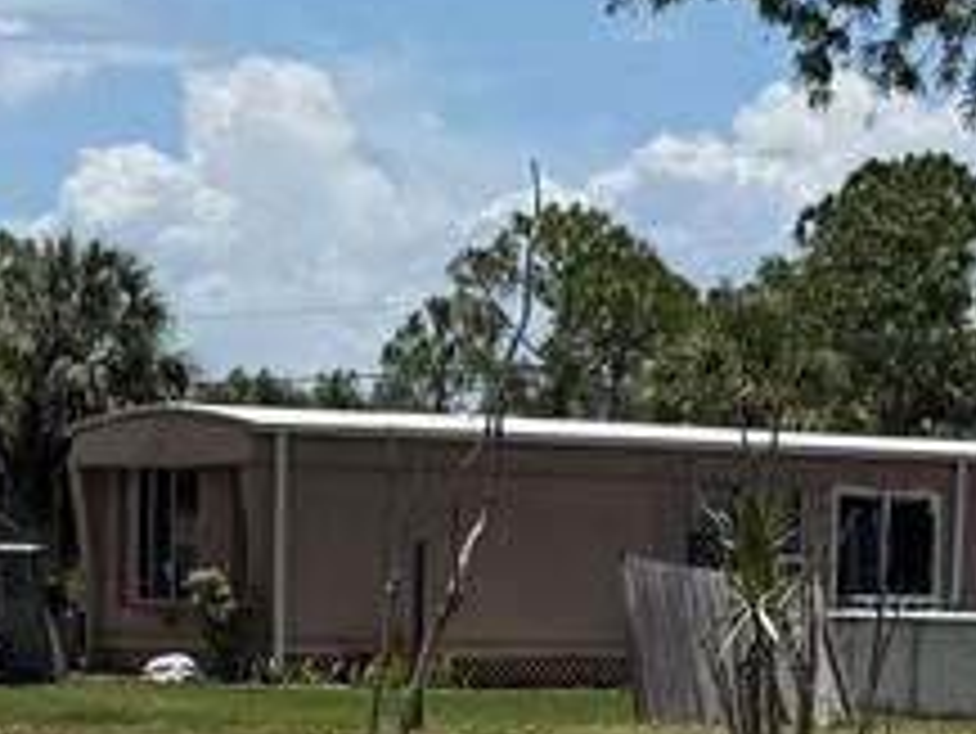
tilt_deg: -1.8
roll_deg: -1.2
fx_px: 4993
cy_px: 725
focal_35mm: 177
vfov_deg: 8.4
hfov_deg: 11.2
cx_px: 661
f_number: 1.78
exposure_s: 1/10309
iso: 80
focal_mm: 6.76
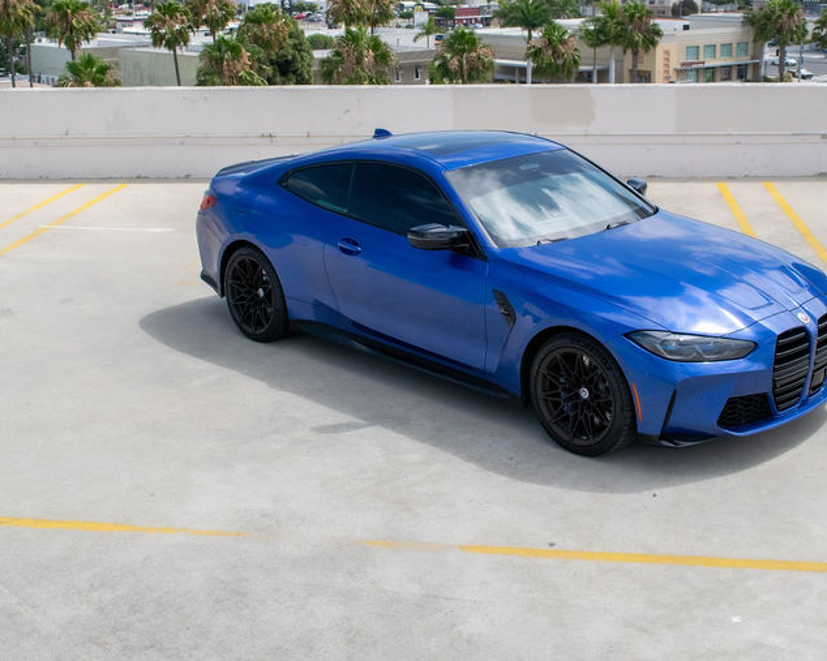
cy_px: 228
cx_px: 519
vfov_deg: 30.1
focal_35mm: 50
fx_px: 1224
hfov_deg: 37.1
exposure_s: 1/1600
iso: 400
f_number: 7.1
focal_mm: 22
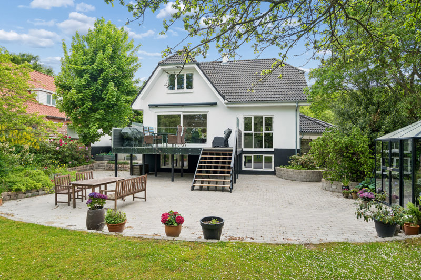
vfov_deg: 61.9
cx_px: 210
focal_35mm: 20
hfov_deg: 84.0
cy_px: 140
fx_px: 234
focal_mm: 20
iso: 500
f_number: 7.1
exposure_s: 1/200
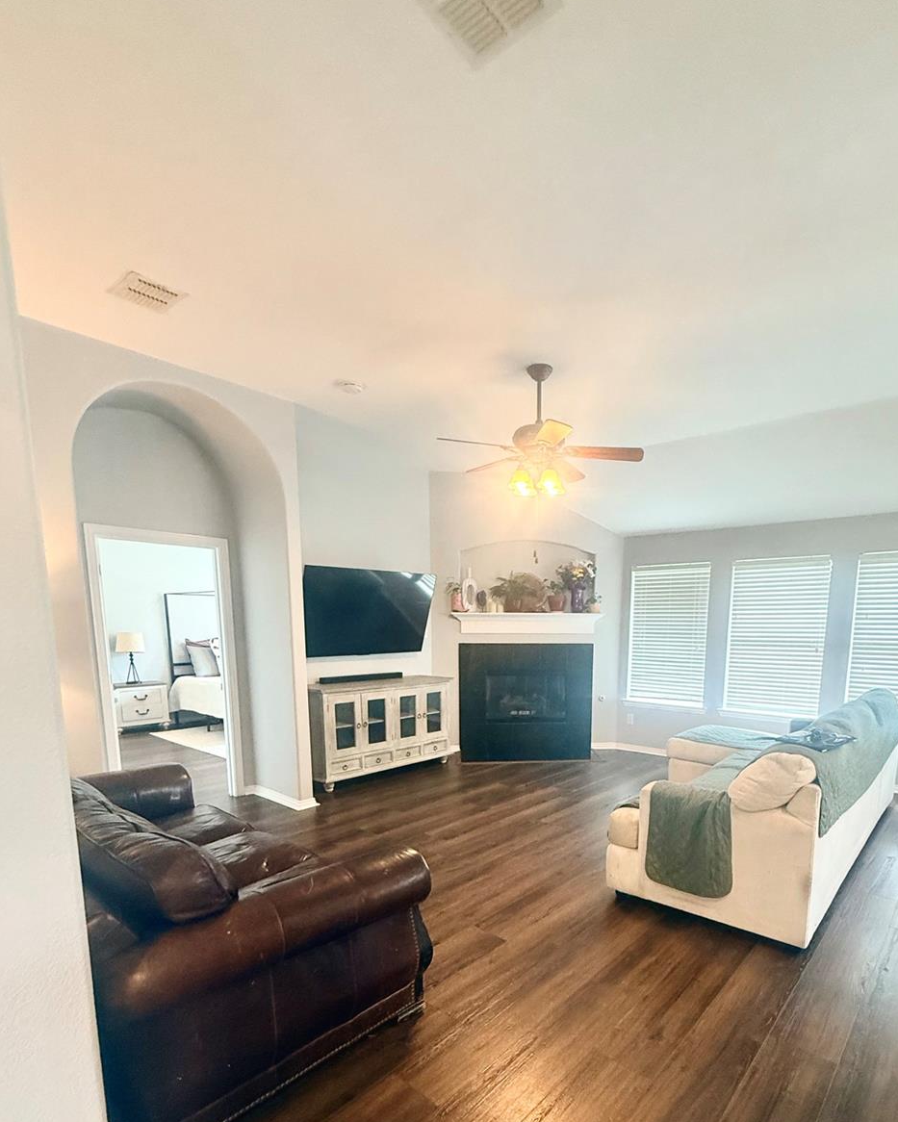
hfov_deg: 73.3
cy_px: 717
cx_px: 523
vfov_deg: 84.3
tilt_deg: -9.8
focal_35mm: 18
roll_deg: -0.3
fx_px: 598
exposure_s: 1/60
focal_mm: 2.22
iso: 250
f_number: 2.2
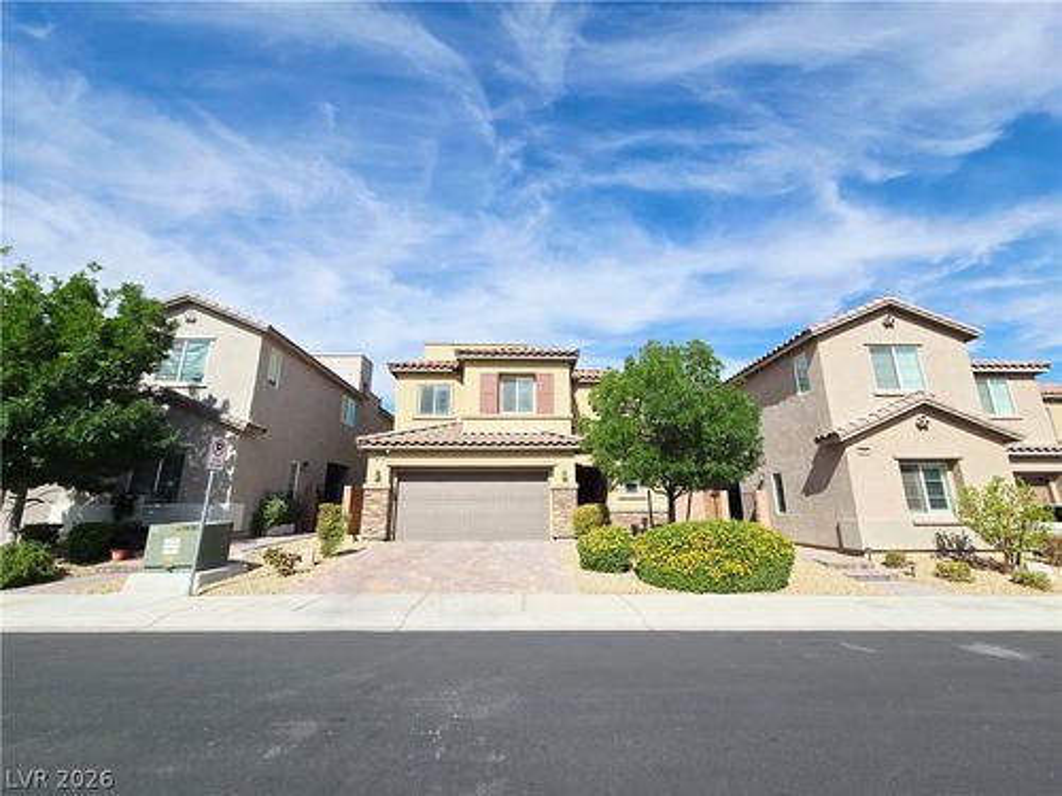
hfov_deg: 106.2
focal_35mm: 13
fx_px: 399
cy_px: 398
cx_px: 531
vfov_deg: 89.9
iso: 50
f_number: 2.2
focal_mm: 2.2
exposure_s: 1/2752
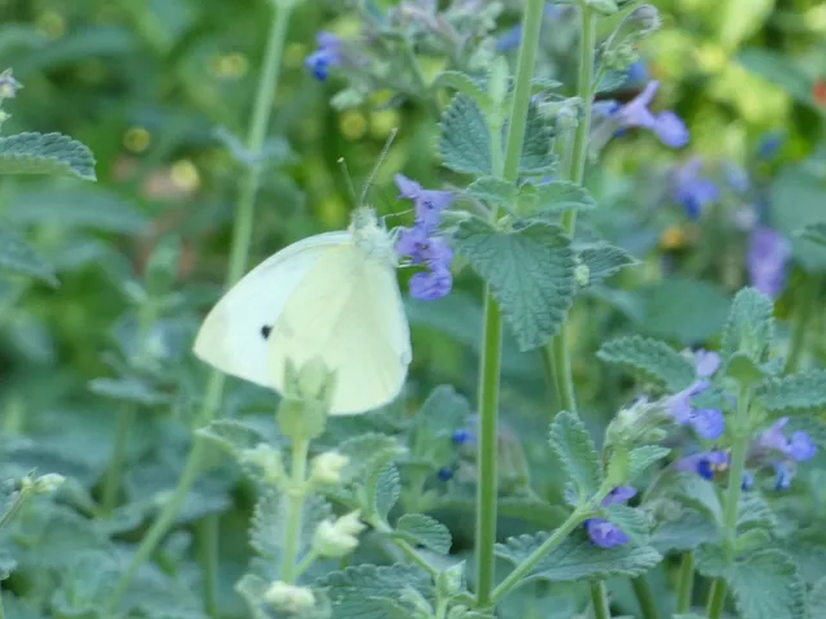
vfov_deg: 4.2
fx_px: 8399
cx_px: 414
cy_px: 310
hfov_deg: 5.6
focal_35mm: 352
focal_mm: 62.7
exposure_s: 1/80
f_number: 5.6
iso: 160
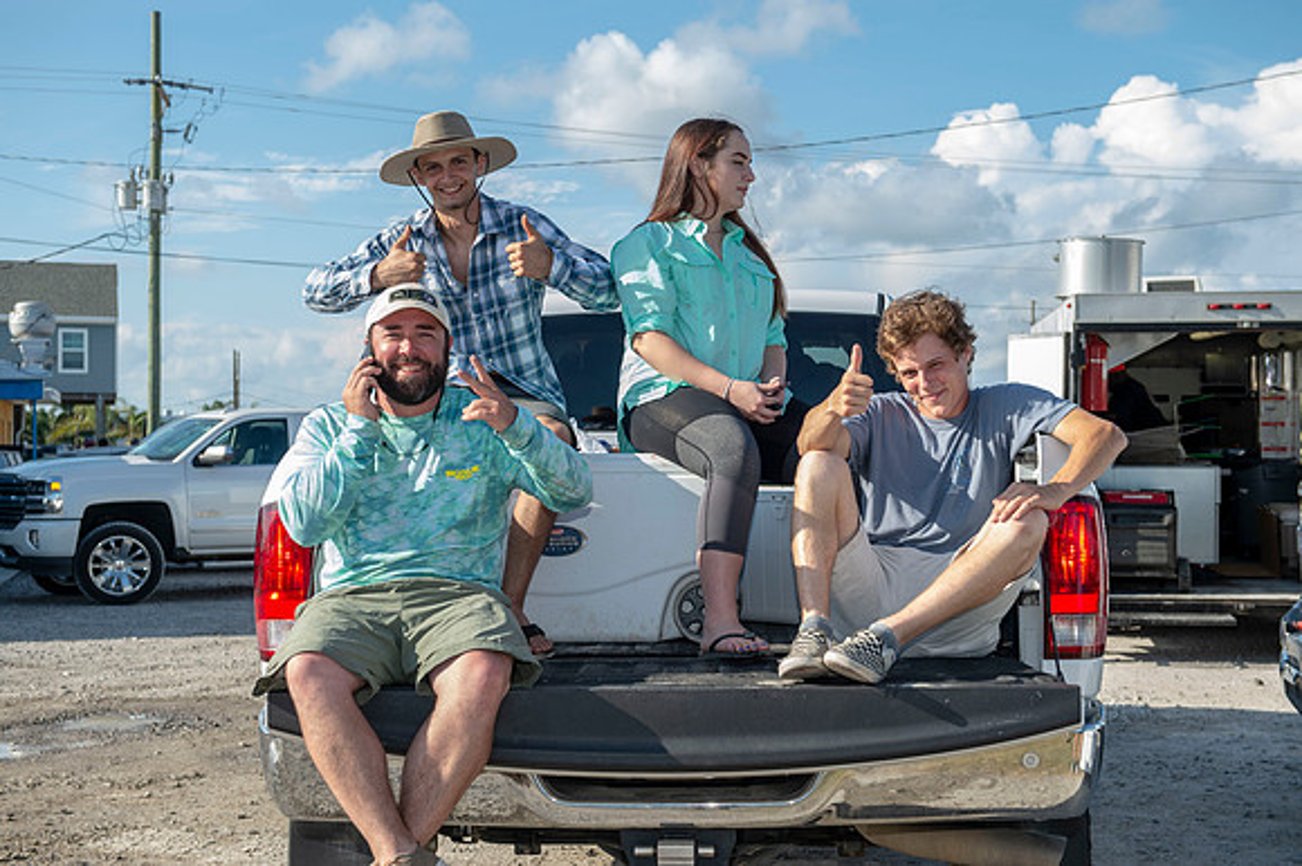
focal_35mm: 55
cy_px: 433
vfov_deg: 24.6
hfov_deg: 36.3
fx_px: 1988
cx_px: 651
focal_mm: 55
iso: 50
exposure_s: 1/125
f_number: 6.3
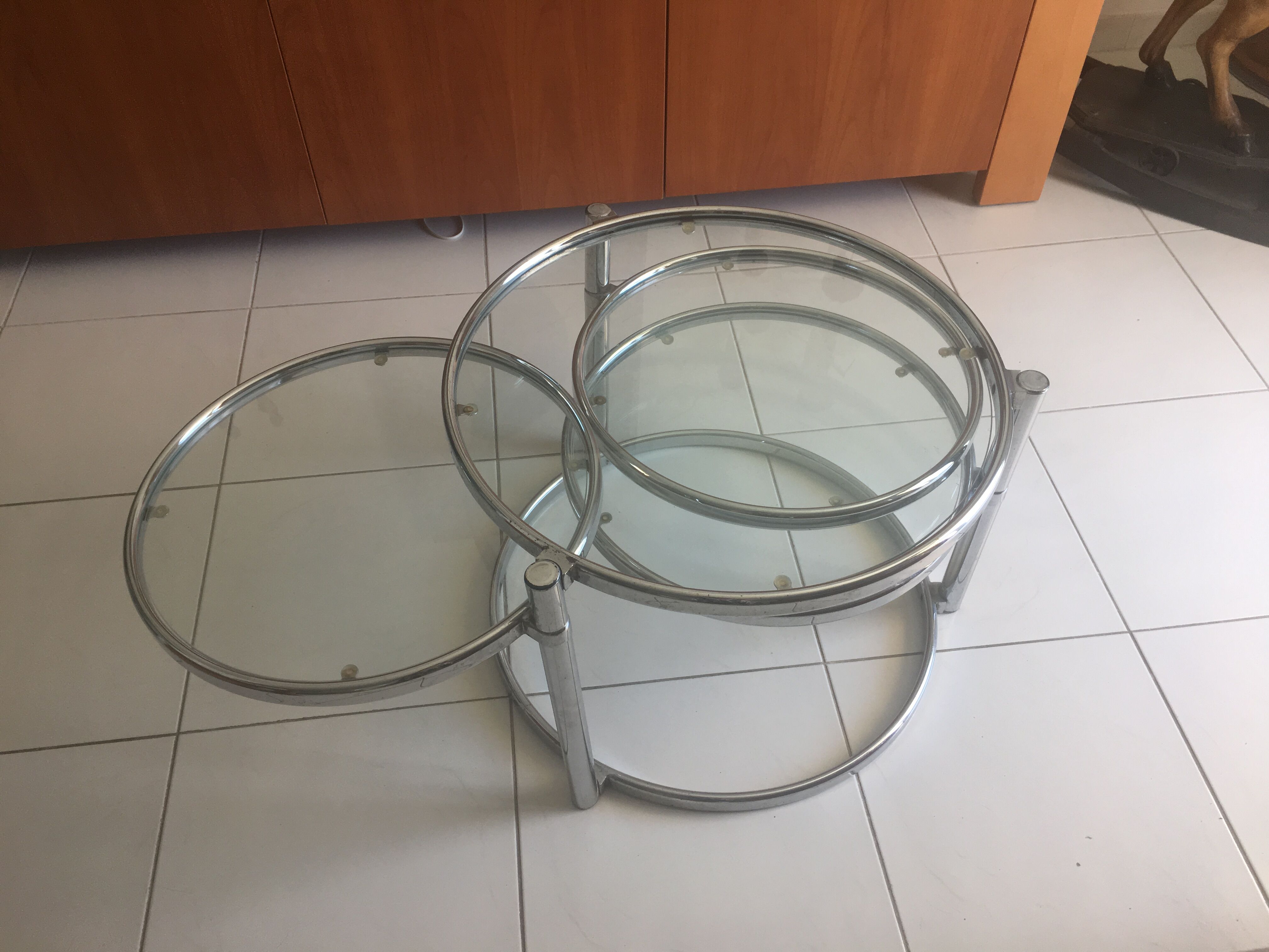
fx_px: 1063
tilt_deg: -48.1
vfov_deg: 48.2
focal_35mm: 29
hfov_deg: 61.7
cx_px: 634
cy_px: 476
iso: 40
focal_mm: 4.15
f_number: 2.2
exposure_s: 1/100
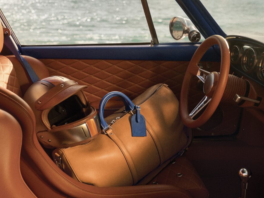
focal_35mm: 44
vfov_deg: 32.9
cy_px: 100
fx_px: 336
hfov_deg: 42.9
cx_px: 115
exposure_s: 1/160
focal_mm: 40
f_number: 8
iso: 640
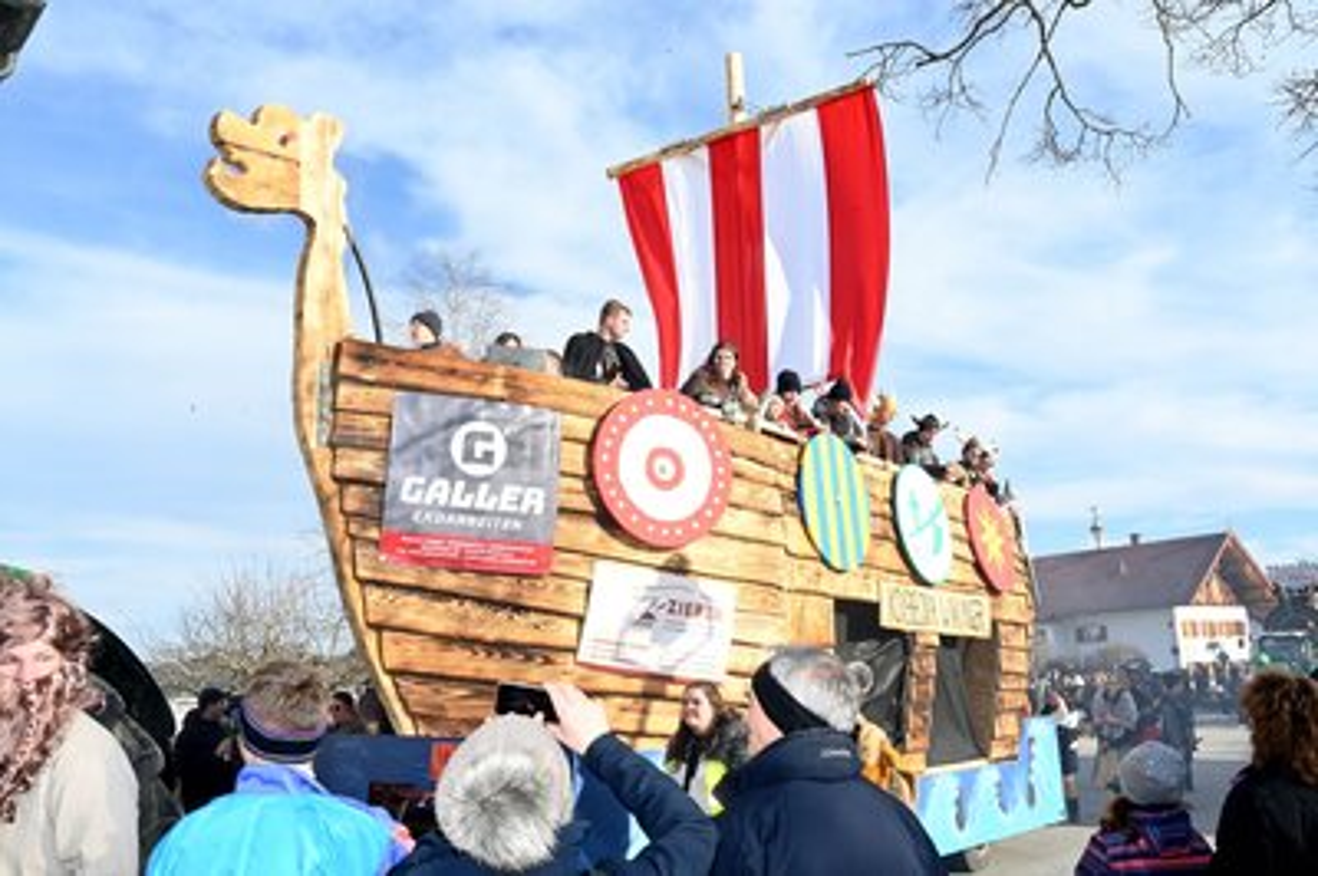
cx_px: 659
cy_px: 438
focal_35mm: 32
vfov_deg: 41.0
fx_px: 1171
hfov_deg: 58.8
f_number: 22
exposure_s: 1/200
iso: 1000
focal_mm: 32
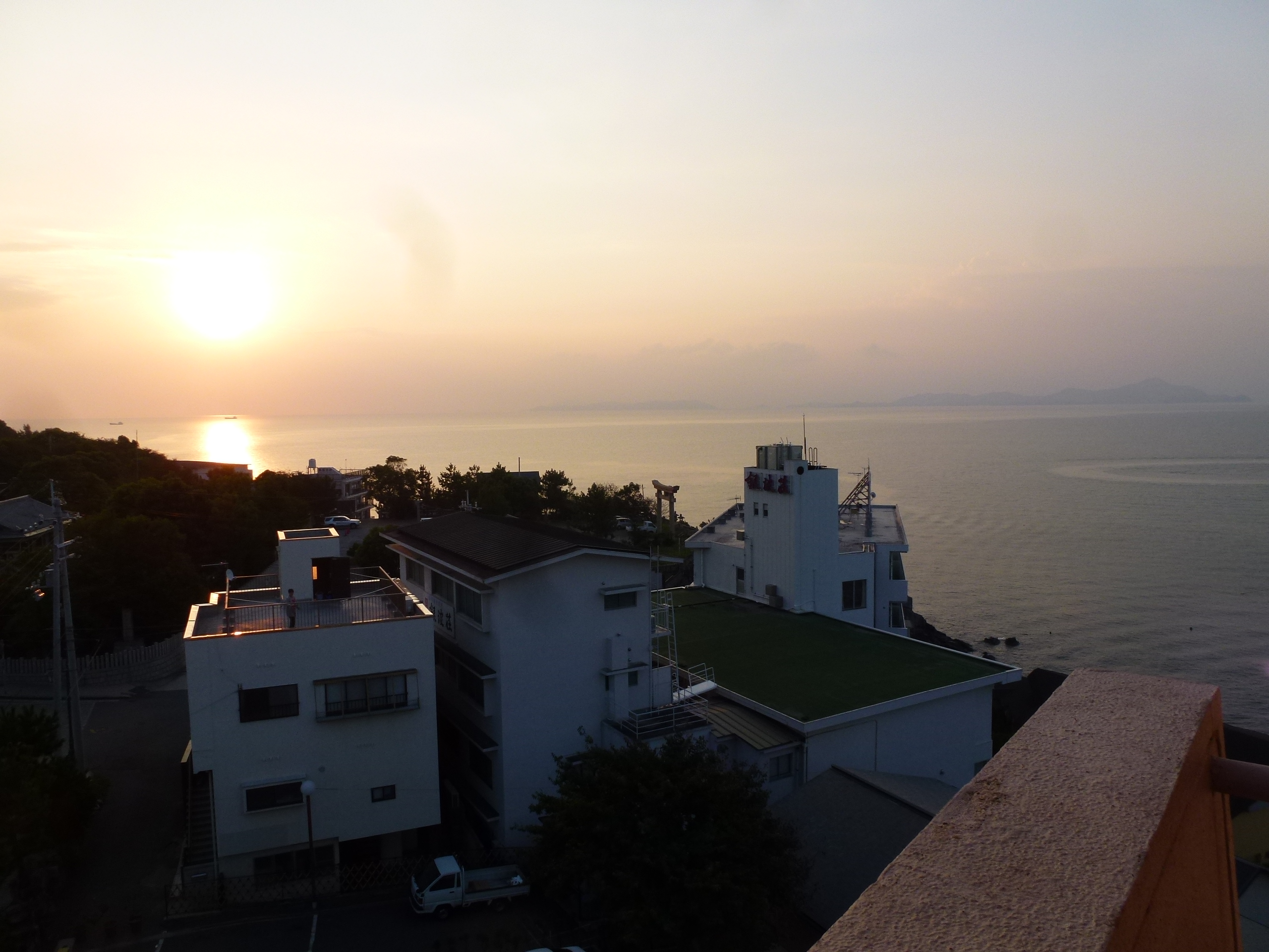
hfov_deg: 71.6
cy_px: 476
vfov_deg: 56.8
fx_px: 880
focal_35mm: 24
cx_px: 634
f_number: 4
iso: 100
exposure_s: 1/400
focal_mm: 4.3
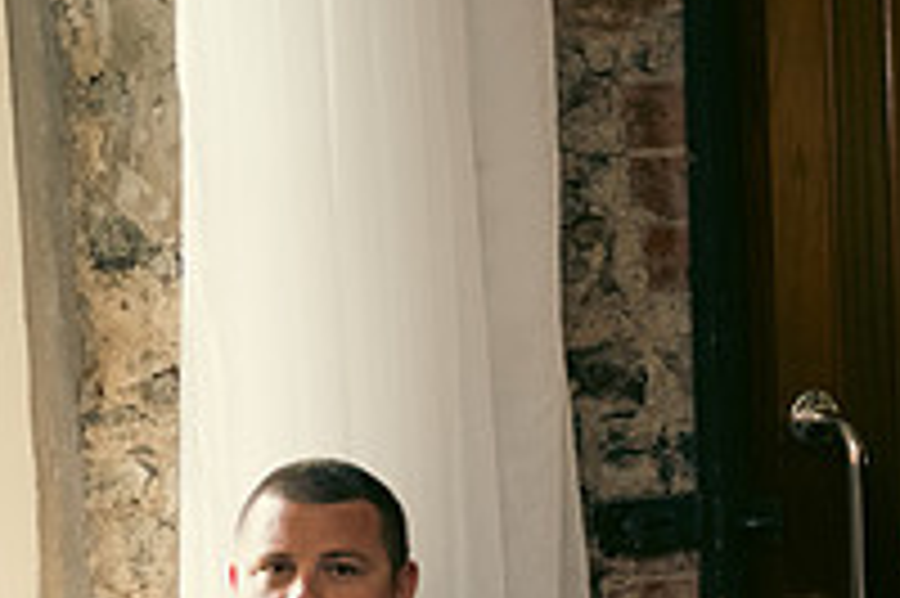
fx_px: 3772
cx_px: 1188
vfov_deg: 9.0
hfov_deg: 13.1
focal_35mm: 151
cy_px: 690
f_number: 3.5
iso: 1250
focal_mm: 52
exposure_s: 1/160
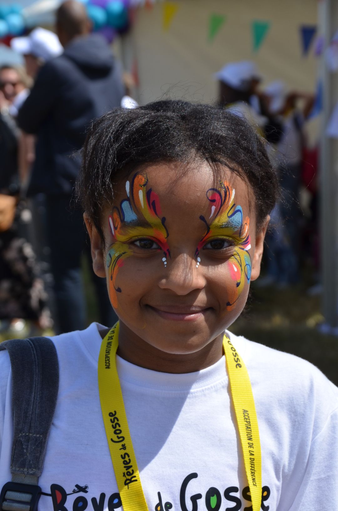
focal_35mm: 108
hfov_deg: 12.6
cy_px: 256
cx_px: 169
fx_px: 1528
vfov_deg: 19.0
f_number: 7.1
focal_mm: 72
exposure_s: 1/800
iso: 200
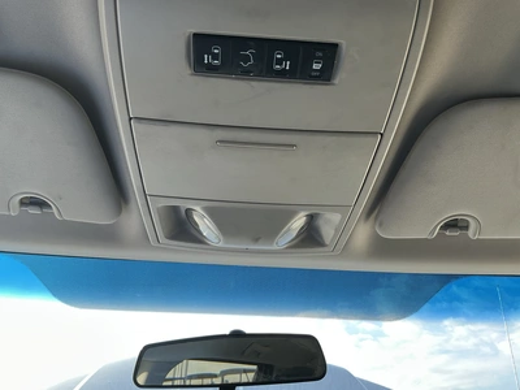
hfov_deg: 63.4
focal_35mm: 28
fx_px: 421
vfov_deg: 49.7
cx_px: 260
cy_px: 195
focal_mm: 3
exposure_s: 1/149
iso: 20
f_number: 1.8
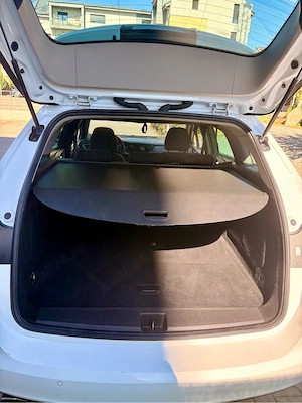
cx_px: 151
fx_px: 302
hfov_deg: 53.1
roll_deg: -3.1
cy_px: 202
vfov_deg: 67.3
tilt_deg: -17.6
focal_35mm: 26
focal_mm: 5.96
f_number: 1.6
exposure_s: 1/535
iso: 64
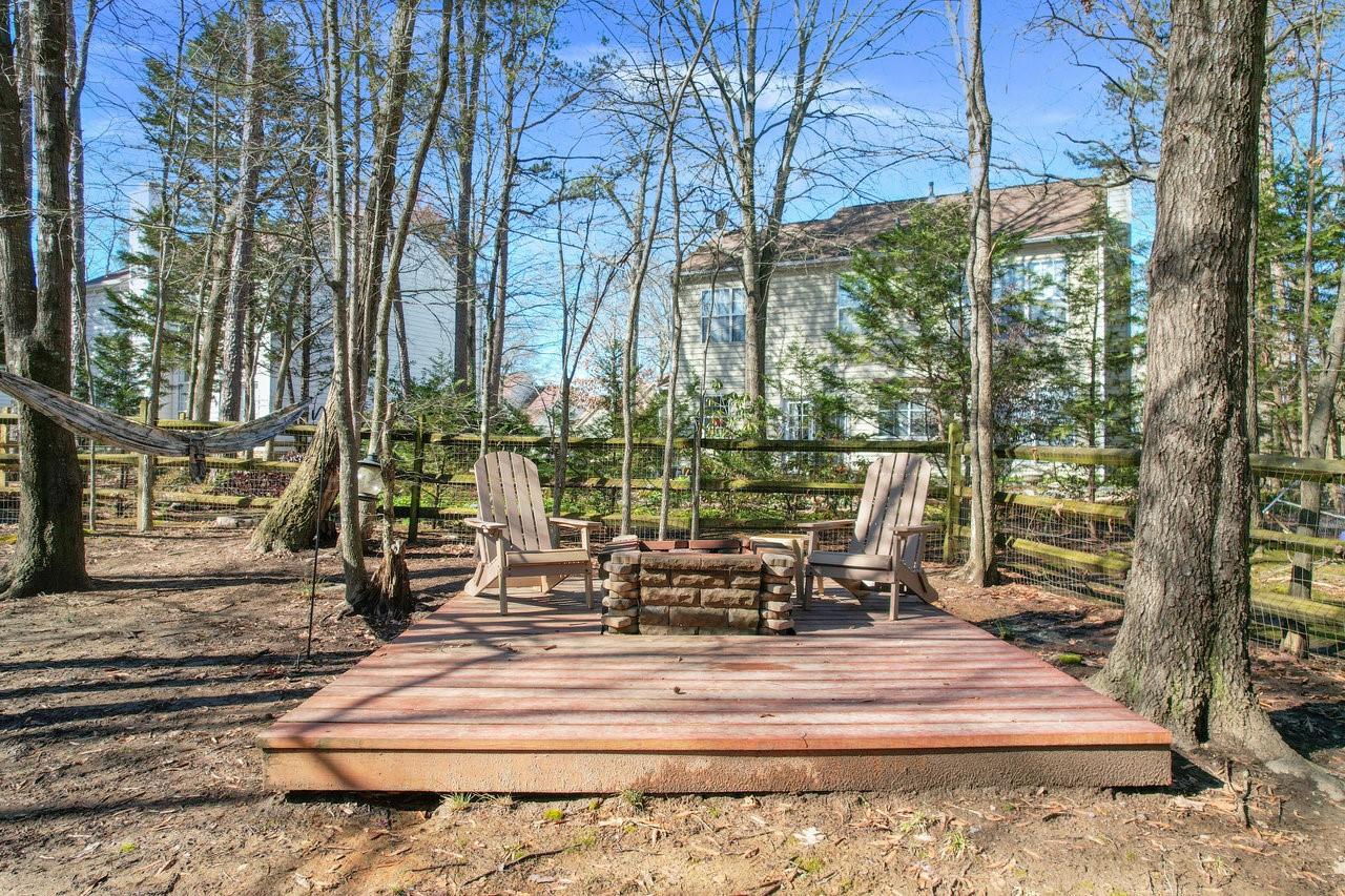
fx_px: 822
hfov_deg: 78.6
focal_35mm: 22
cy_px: 448
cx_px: 672
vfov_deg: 57.2
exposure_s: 1/160
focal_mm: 8.38
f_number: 2.8
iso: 140
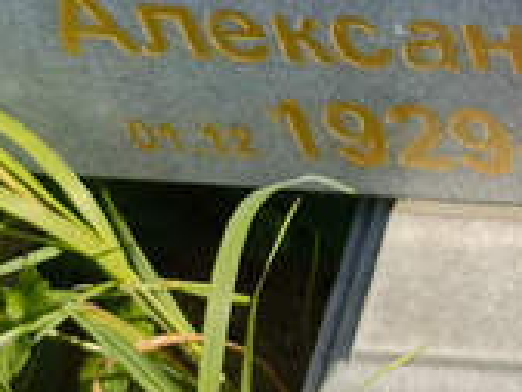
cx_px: 785
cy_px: -136
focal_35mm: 118
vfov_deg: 12.2
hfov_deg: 15.4
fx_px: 1781
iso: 118
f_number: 1.69
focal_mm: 4.76
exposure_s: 1/867
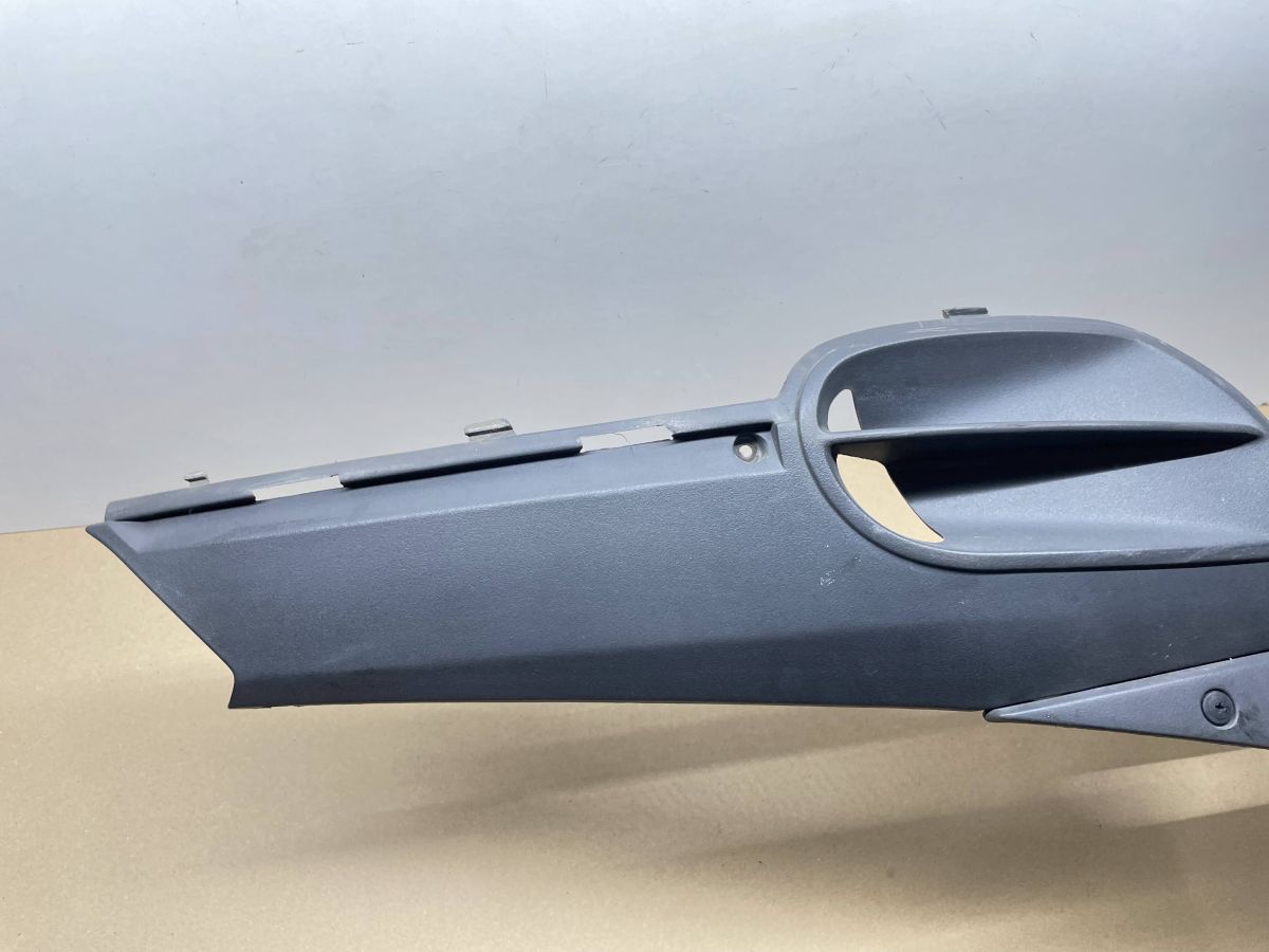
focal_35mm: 26
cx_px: 634
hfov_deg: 67.3
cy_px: 476
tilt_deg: -55.0
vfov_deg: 53.1
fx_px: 953
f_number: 1.6
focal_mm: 4.2
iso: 100
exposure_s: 1/100
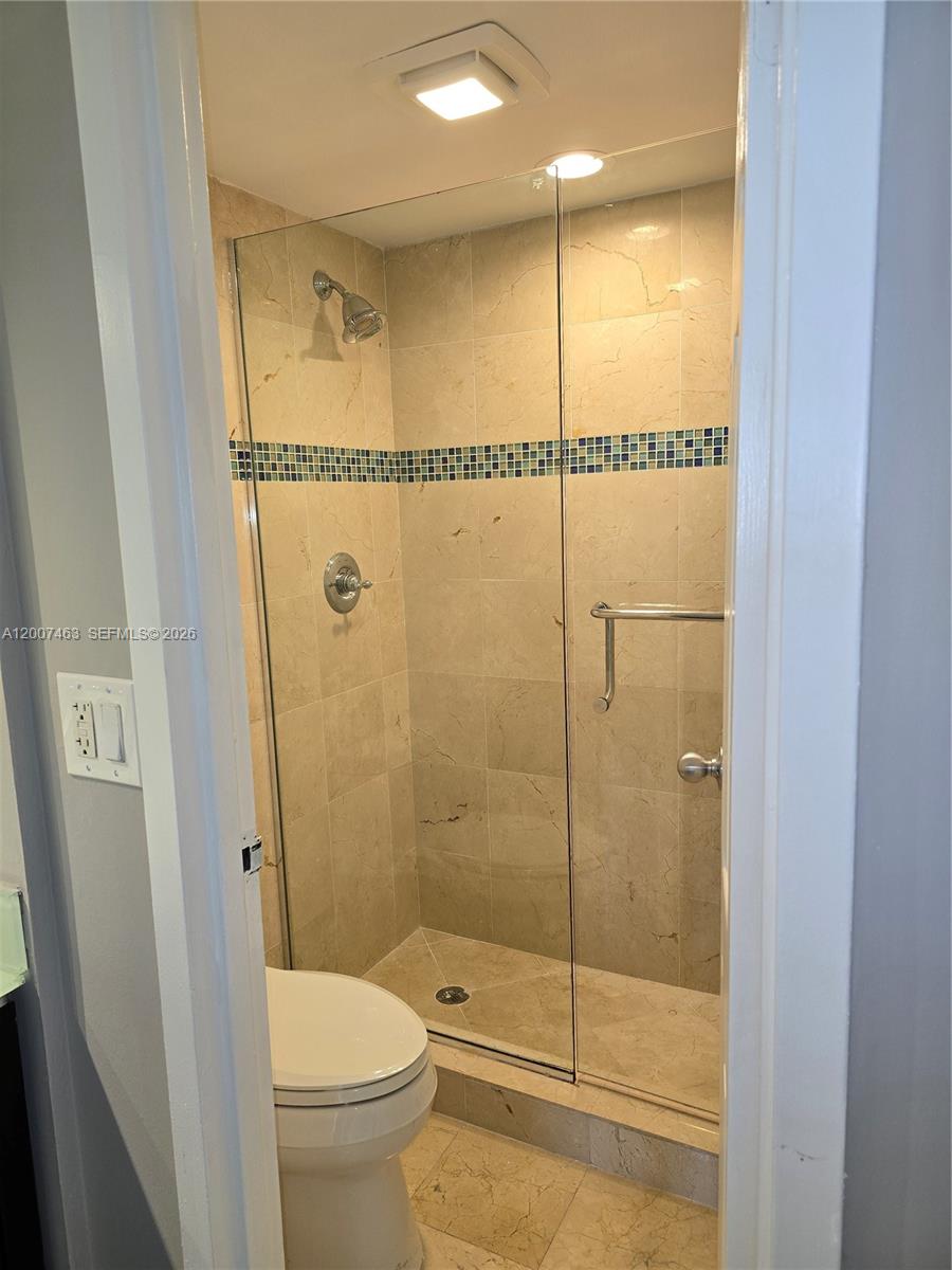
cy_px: 635
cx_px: 476
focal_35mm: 23
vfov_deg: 73.9
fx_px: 843
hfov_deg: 58.9
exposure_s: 1/60
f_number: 1.7
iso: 50
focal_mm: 6.3
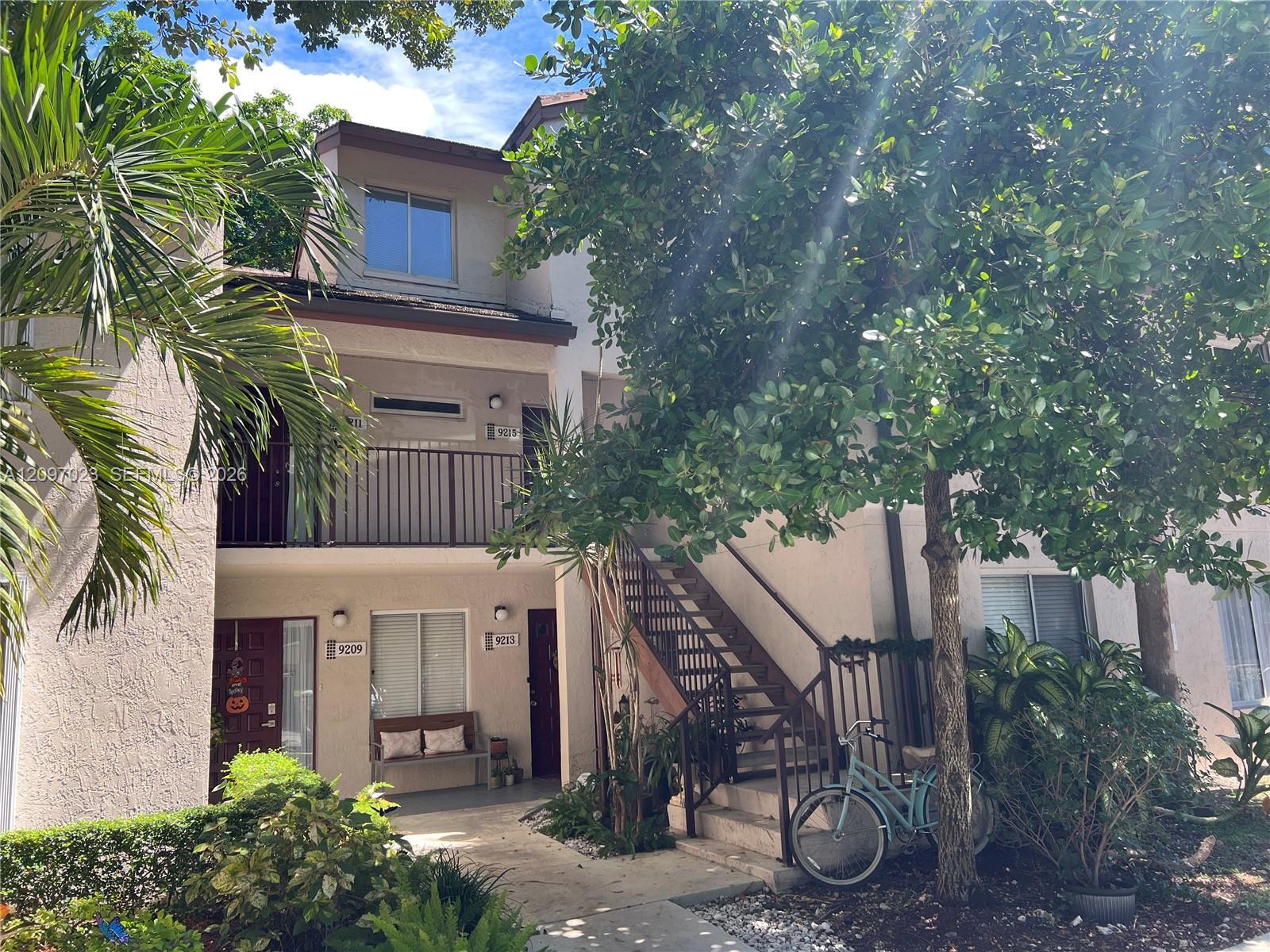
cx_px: 635
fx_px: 954
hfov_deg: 67.3
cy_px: 476
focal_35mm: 26
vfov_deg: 53.1
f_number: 1.5
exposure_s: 1/552
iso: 50
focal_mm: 5.7
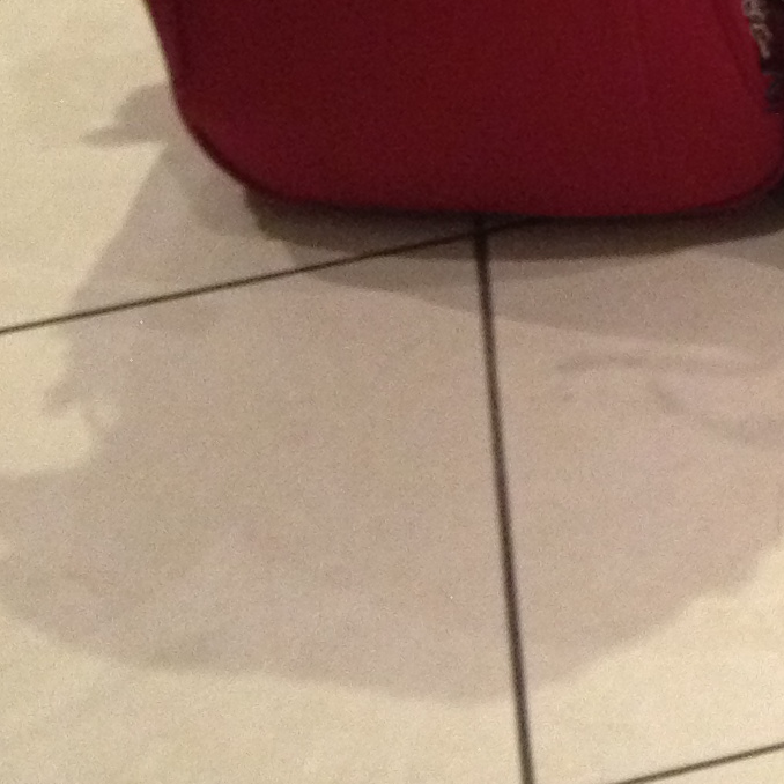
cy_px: -586
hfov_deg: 10.7
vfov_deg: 11.0
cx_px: 1554
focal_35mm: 149
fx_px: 3818
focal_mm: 4.28
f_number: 2.4
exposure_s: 1/20
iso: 250
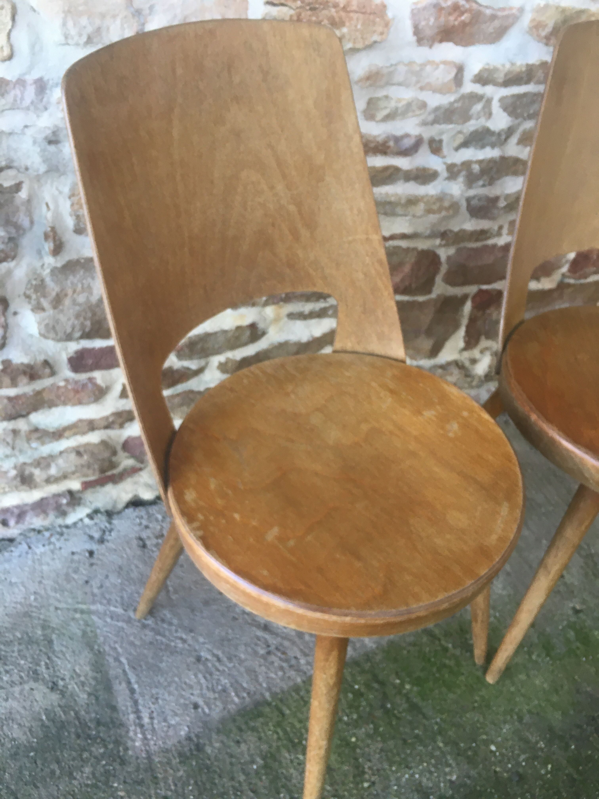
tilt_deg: -39.5
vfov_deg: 61.7
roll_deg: -6.0
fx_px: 669
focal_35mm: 29
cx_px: 300
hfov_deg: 48.2
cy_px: 400
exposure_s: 1/33
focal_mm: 4.15
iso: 40
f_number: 2.2
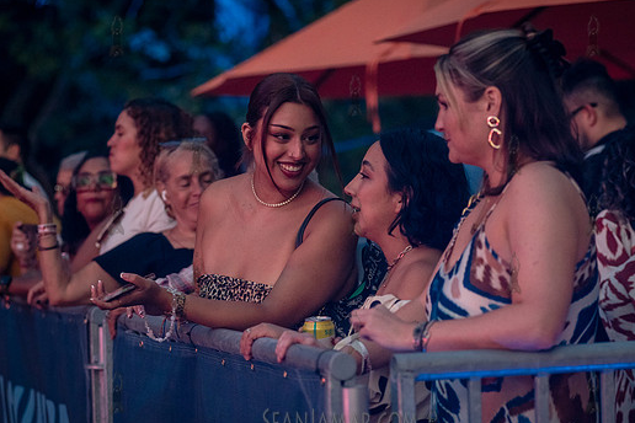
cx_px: 354
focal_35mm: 135
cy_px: 213
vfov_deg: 10.2
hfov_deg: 15.2
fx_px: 2381
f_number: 4
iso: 4000
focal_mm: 120
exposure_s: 1/200
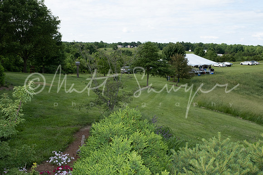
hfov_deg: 53.1
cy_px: 88
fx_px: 263
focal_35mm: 36
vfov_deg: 36.9
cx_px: 132
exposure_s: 1/250
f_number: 11
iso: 640
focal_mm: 24.2
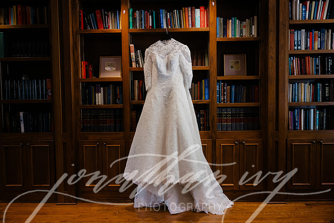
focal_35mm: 33
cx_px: 167
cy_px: 112
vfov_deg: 40.0
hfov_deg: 57.2
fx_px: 306
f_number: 2.8
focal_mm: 33
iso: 1600
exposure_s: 1/160
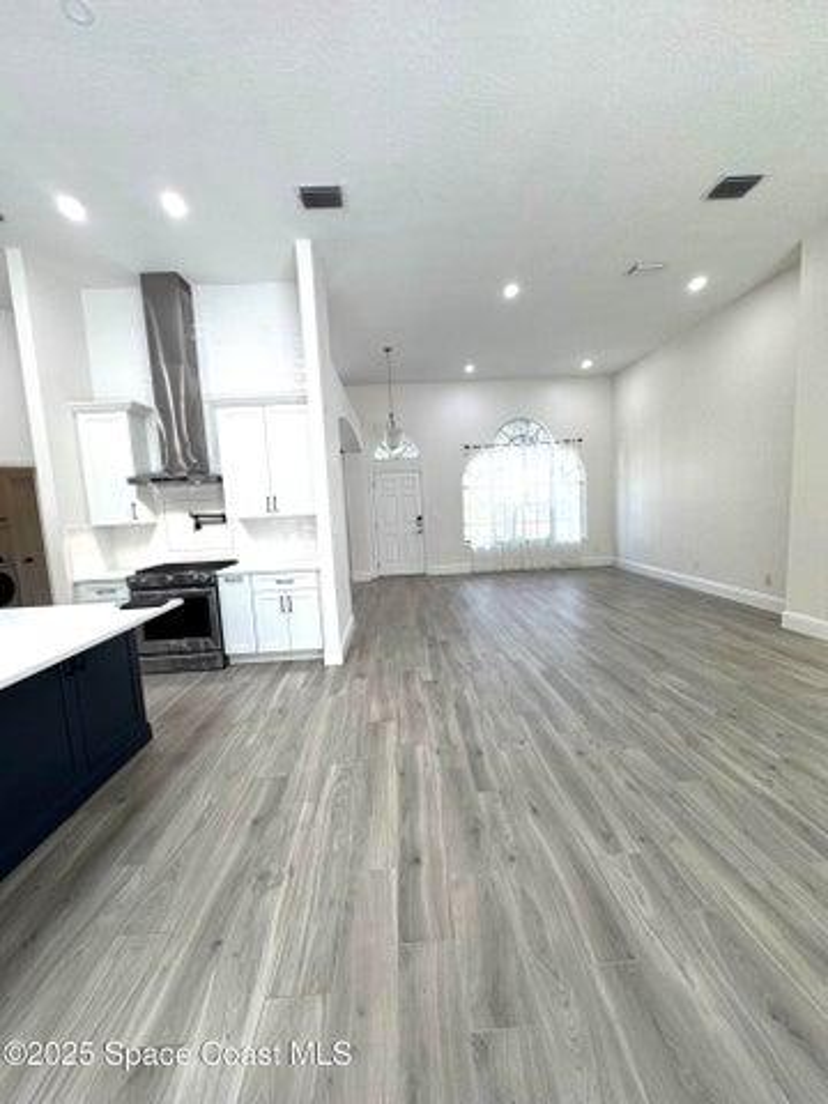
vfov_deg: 102.1
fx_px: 446
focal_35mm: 14
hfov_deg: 85.7
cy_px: 552
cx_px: 414
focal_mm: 2.22
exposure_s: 1/120
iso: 125
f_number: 2.2
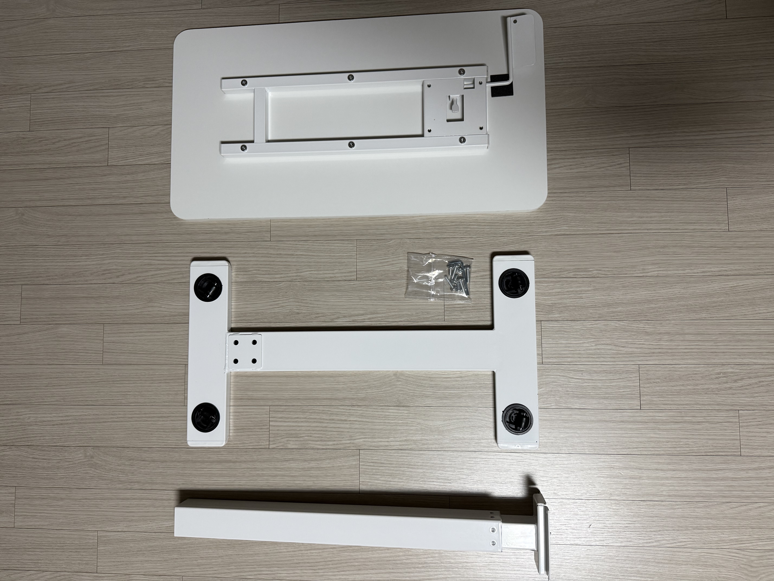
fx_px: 537
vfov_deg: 56.8
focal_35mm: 24
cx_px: 387
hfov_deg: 71.6
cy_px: 290
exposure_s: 1/78
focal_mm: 6.76
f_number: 1.78
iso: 200
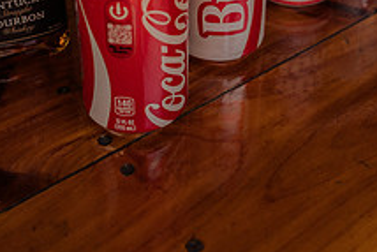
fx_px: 681
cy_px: -80
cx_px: 180
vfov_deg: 19.3
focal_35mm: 65
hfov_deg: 30.9
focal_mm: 24
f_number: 3.2
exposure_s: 1/640
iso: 1250
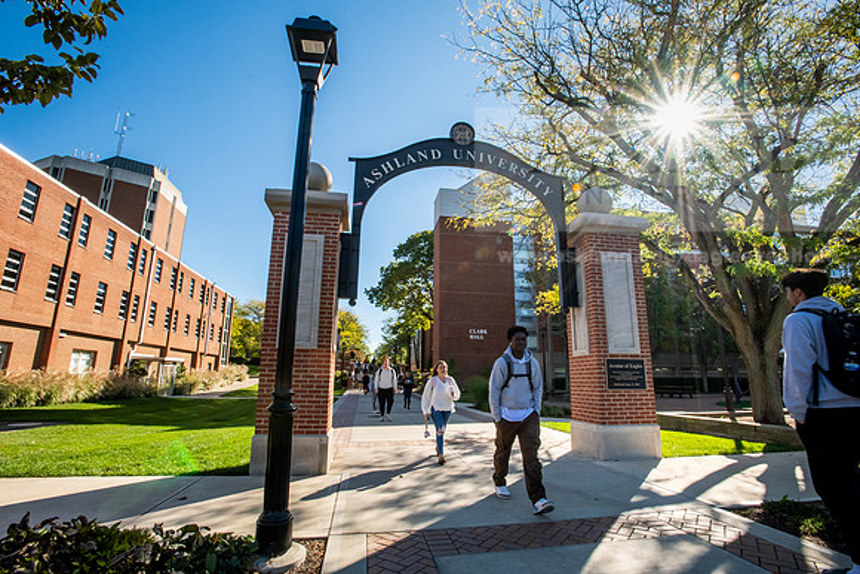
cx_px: 430
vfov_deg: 70.5
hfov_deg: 93.3
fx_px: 406
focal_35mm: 17
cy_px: 287
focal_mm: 17
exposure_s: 1/160
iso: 1000
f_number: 22
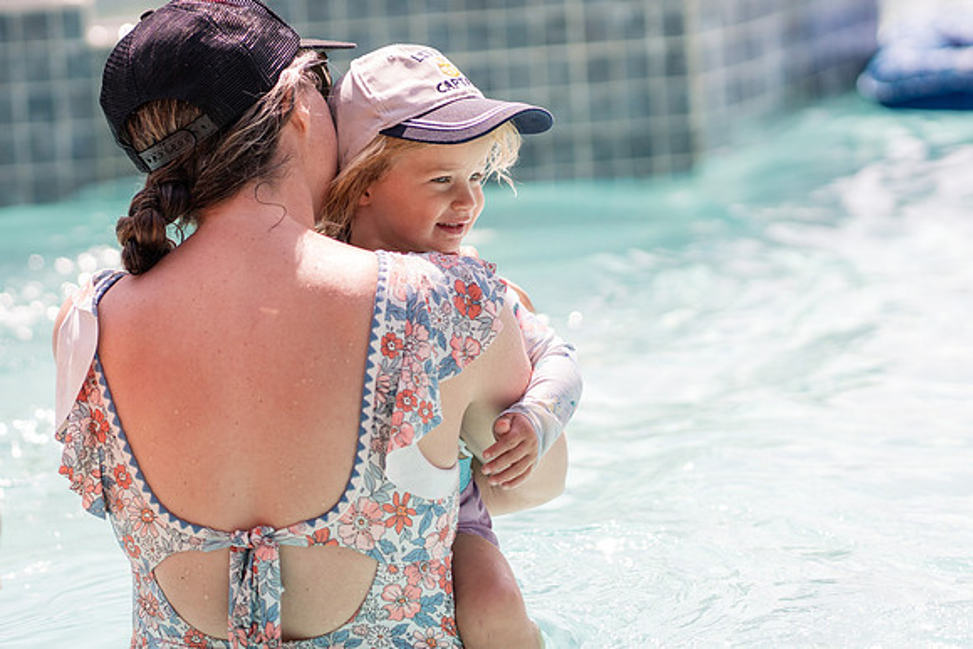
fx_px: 3577
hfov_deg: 15.5
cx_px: 466
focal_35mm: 132
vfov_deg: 10.4
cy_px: 240
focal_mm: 85
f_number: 2.2
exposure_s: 1/4000
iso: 200
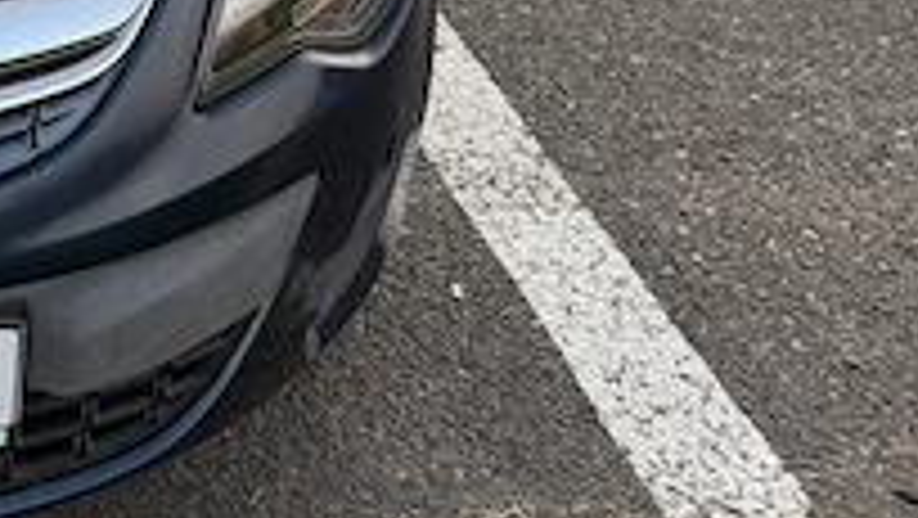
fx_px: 1875
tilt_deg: -24.3
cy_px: -176
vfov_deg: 14.9
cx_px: -279
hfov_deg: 24.1
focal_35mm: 77
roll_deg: +1.5
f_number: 1.78
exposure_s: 1/344
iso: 100
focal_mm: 6.76
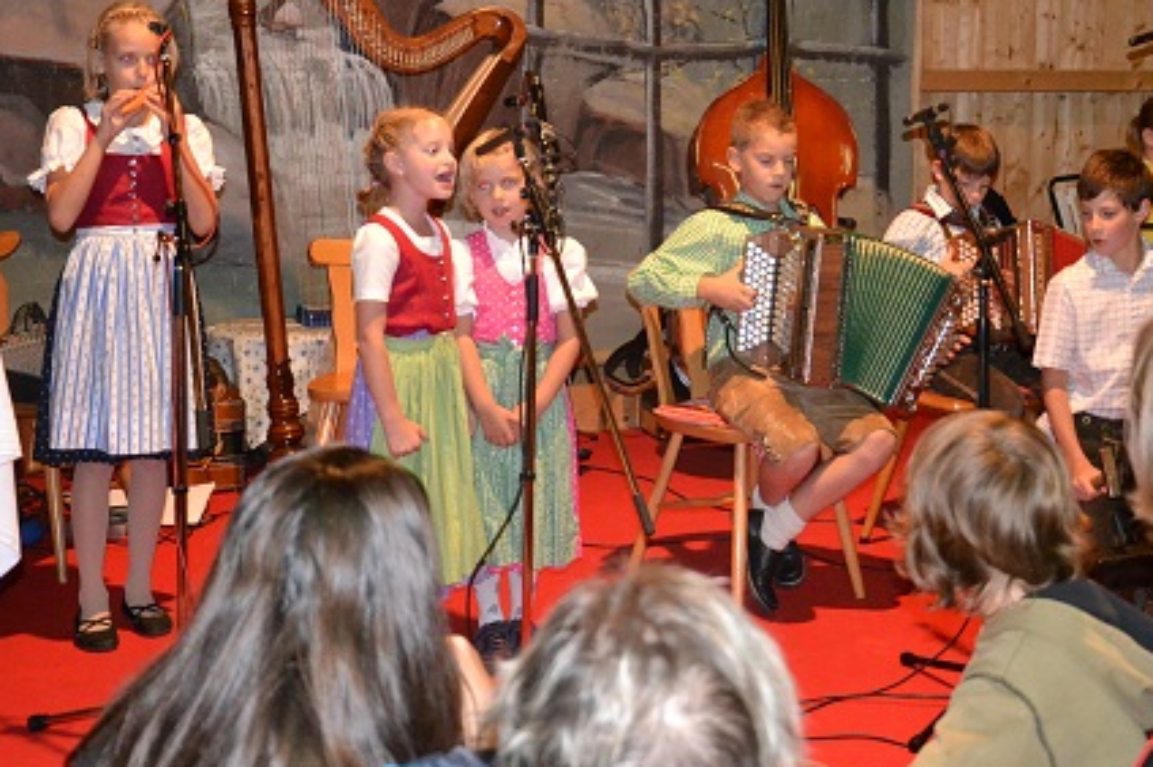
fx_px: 2176
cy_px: 250
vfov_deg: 19.9
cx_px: 732
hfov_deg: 29.5
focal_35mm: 68
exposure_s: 1/60
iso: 3200
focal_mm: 30
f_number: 4.2
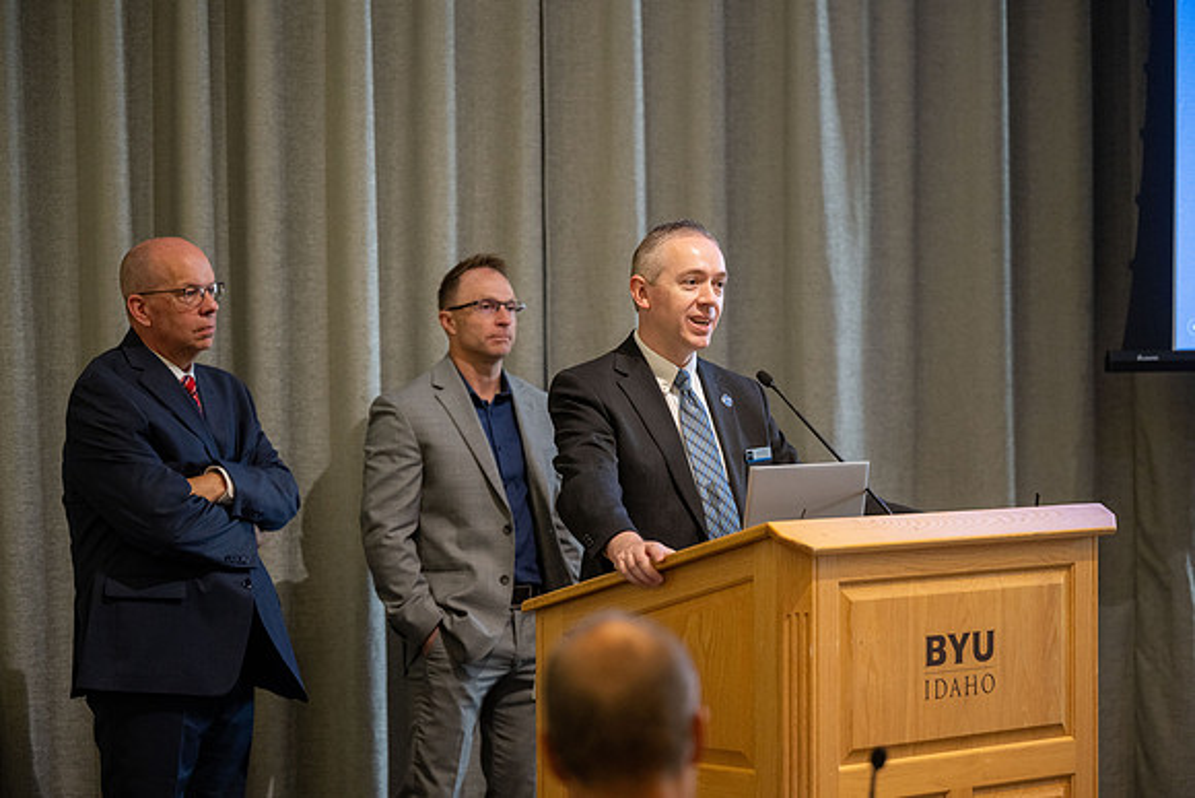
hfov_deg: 20.4
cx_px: 598
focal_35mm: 100
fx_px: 3320
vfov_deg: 13.7
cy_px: 399
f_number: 2.8
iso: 1600
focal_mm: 100
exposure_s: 1/200
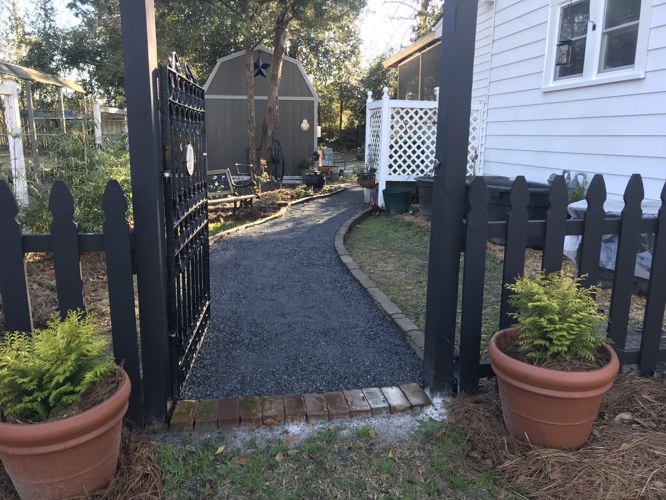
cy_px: 250
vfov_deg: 49.7
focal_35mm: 28
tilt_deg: -10.9
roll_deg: -0.1
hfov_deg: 63.4
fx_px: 539
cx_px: 333
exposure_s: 1/120
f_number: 1.8
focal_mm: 3.99
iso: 32
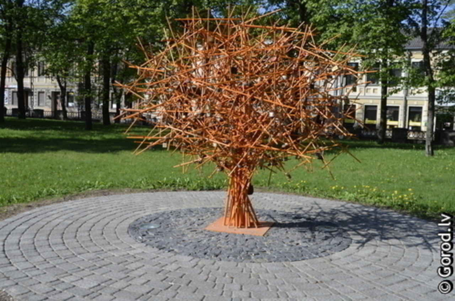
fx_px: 454
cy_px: 150
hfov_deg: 53.2
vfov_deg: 36.7
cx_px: 228
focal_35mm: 36
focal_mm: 24
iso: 1400
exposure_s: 1/320
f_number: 22
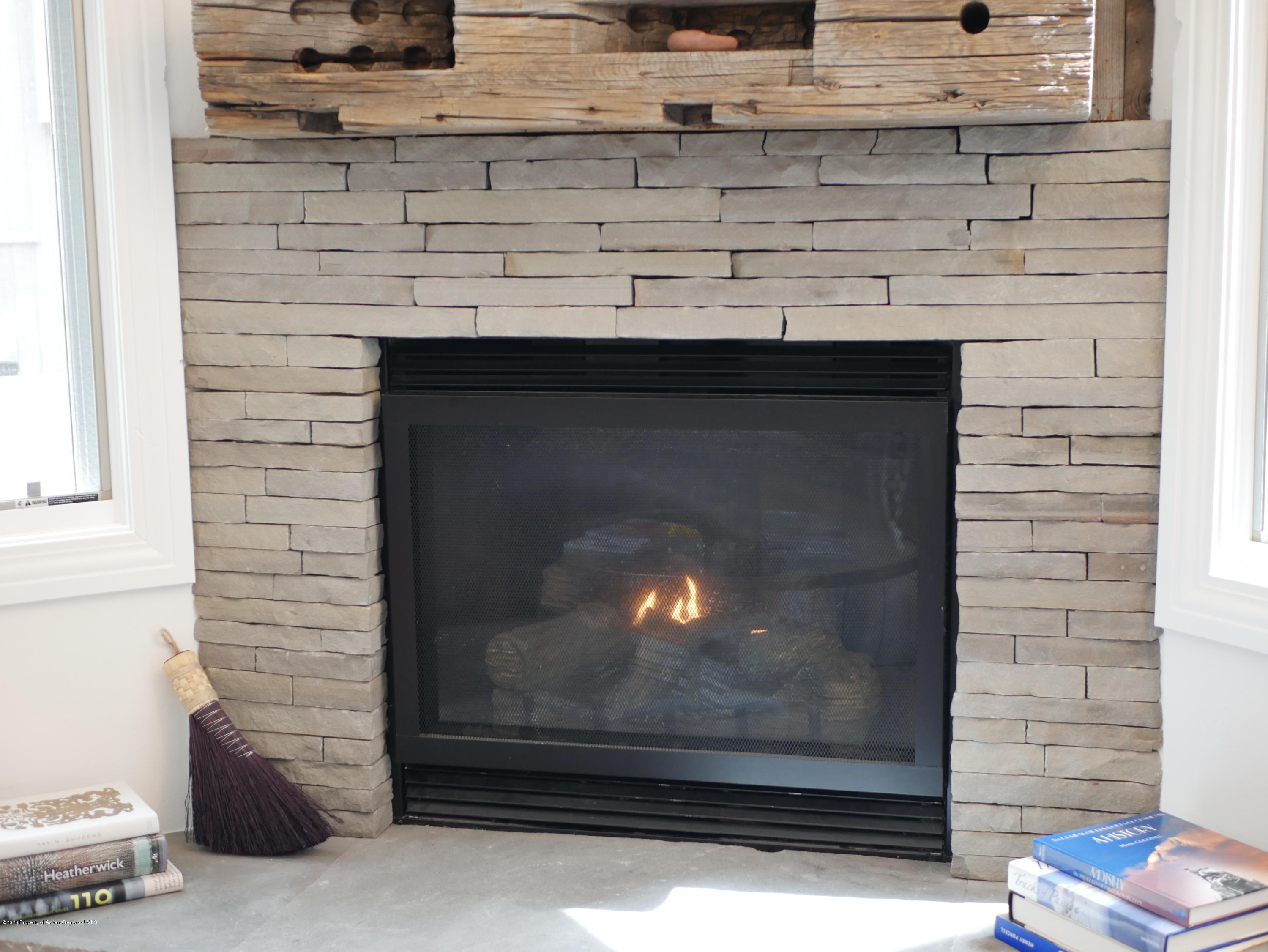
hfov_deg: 38.2
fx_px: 1832
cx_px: 634
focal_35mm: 50
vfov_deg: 29.1
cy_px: 476
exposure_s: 1/160
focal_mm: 25
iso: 800
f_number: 2.2
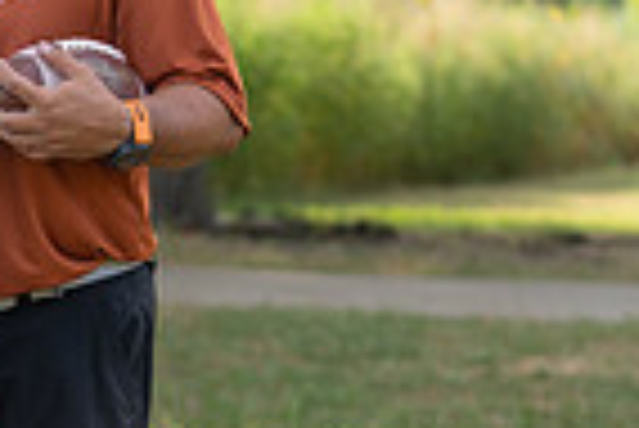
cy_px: 209
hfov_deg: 7.2
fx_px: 5082
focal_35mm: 286
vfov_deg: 4.8
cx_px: -58
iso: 100
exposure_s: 1/400
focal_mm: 70
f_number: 2.8
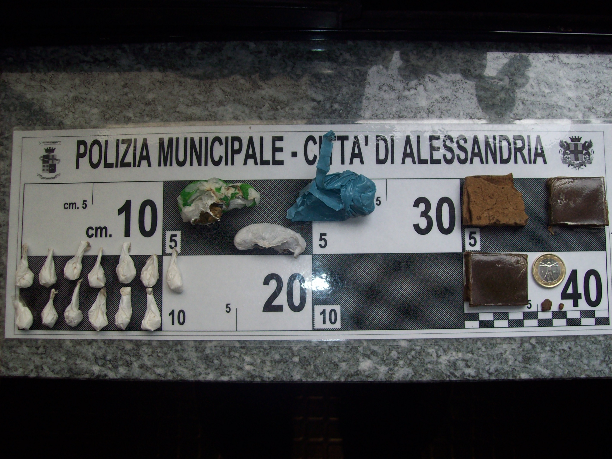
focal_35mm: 36
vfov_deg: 39.6
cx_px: 306
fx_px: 636
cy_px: 230
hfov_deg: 51.4
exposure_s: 1/64
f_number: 2.7
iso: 80
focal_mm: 6
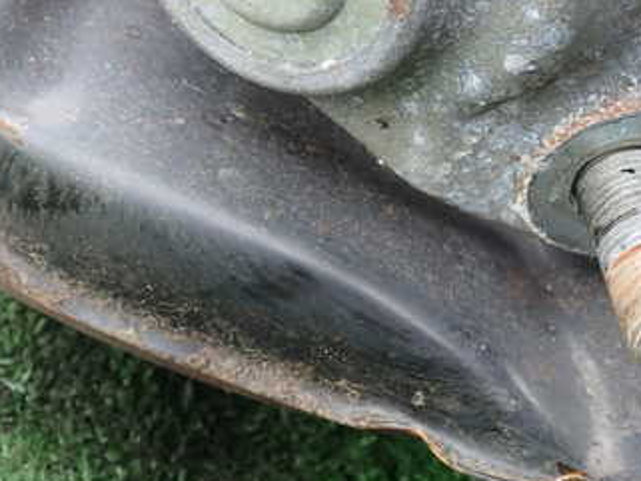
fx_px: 1037
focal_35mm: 56
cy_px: 142
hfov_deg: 33.4
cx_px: 132
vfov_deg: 25.9
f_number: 2.3
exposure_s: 1/80
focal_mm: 5.4
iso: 100
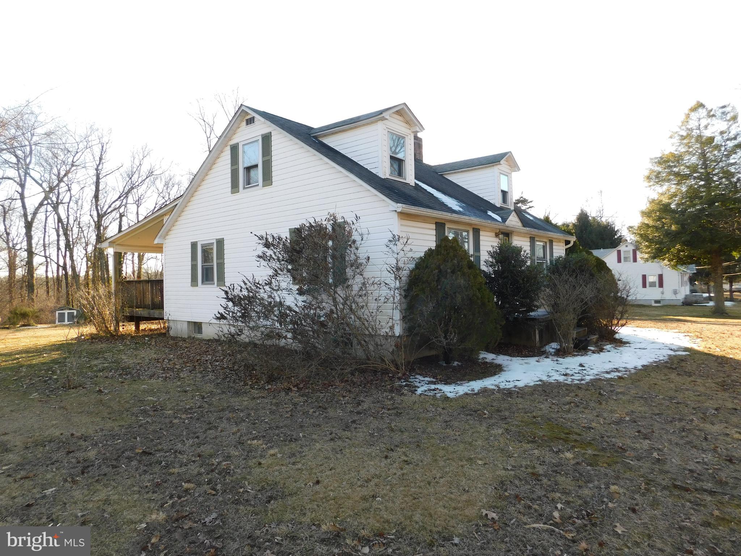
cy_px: 278
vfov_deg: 58.9
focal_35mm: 23
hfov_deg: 73.9
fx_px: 492
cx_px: 370
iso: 125
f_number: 3
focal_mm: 4
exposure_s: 1/250
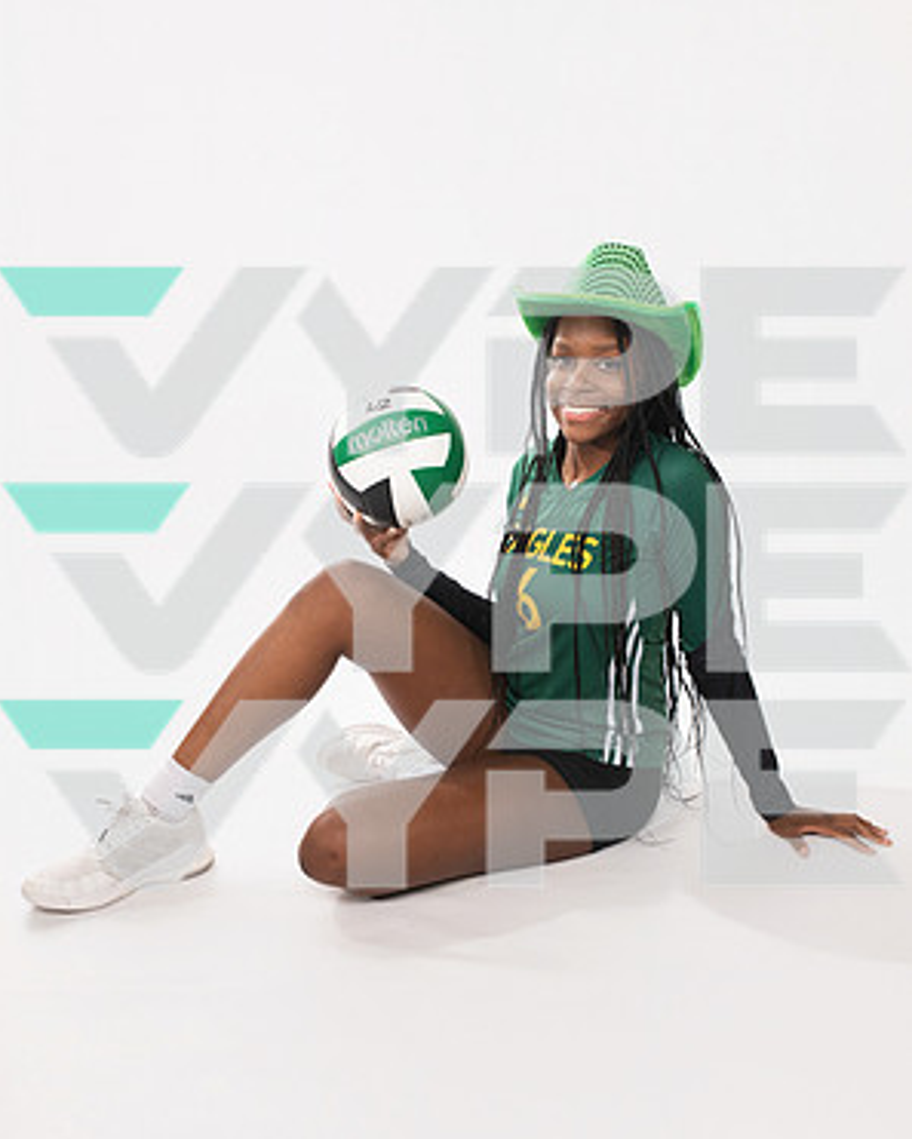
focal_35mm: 41
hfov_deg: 36.5
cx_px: 458
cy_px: 580
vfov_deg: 44.8
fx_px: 1383
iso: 640
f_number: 7.1
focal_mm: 36
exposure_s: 1/400
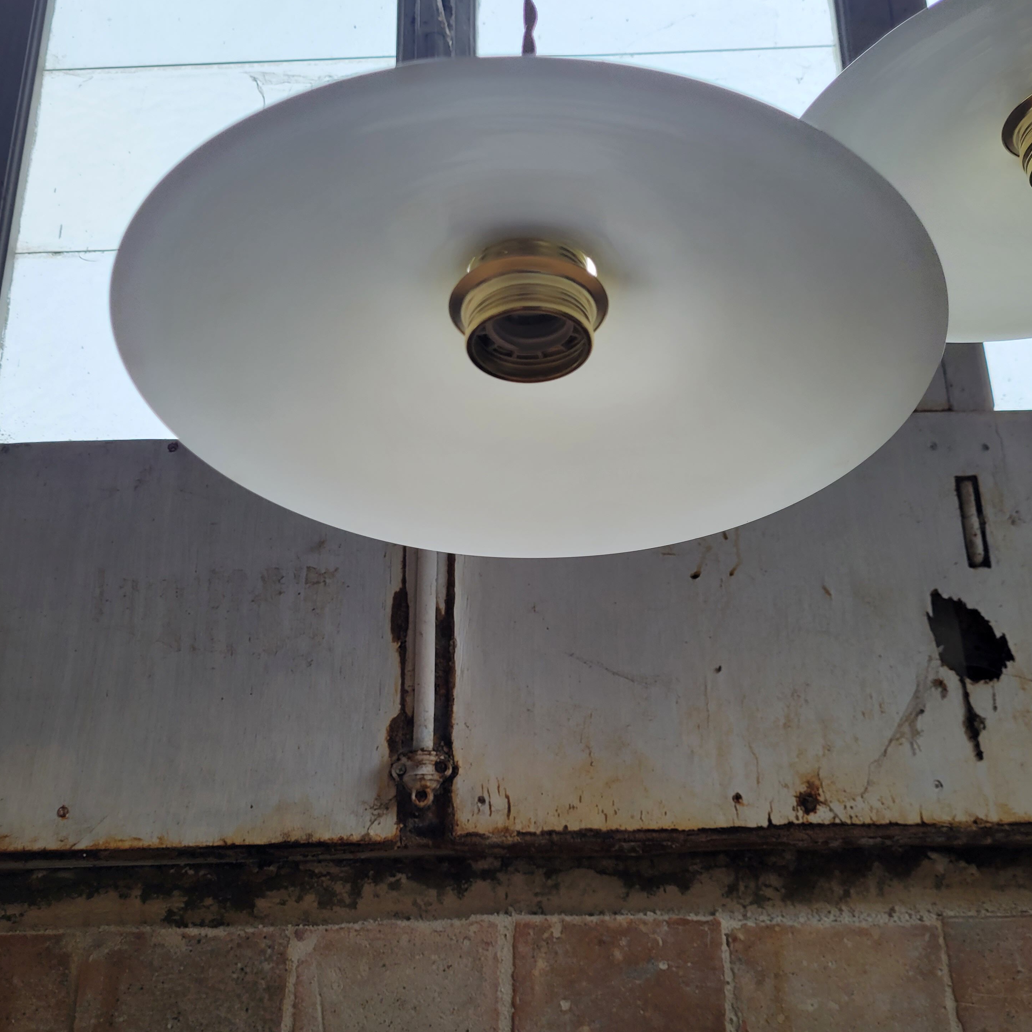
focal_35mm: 32
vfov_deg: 50.9
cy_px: 602
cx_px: 531
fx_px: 1079
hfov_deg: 51.1
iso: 64
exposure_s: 1/100
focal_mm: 5.4
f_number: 1.8
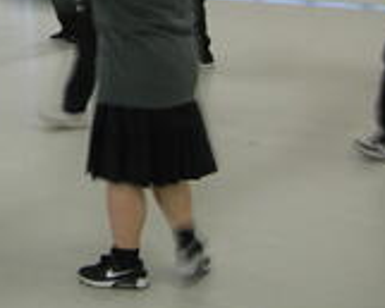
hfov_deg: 21.5
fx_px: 969
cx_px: -19
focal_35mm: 85
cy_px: -43
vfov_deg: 17.4
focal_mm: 5.8
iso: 50
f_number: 2.8
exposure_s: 1/11.4
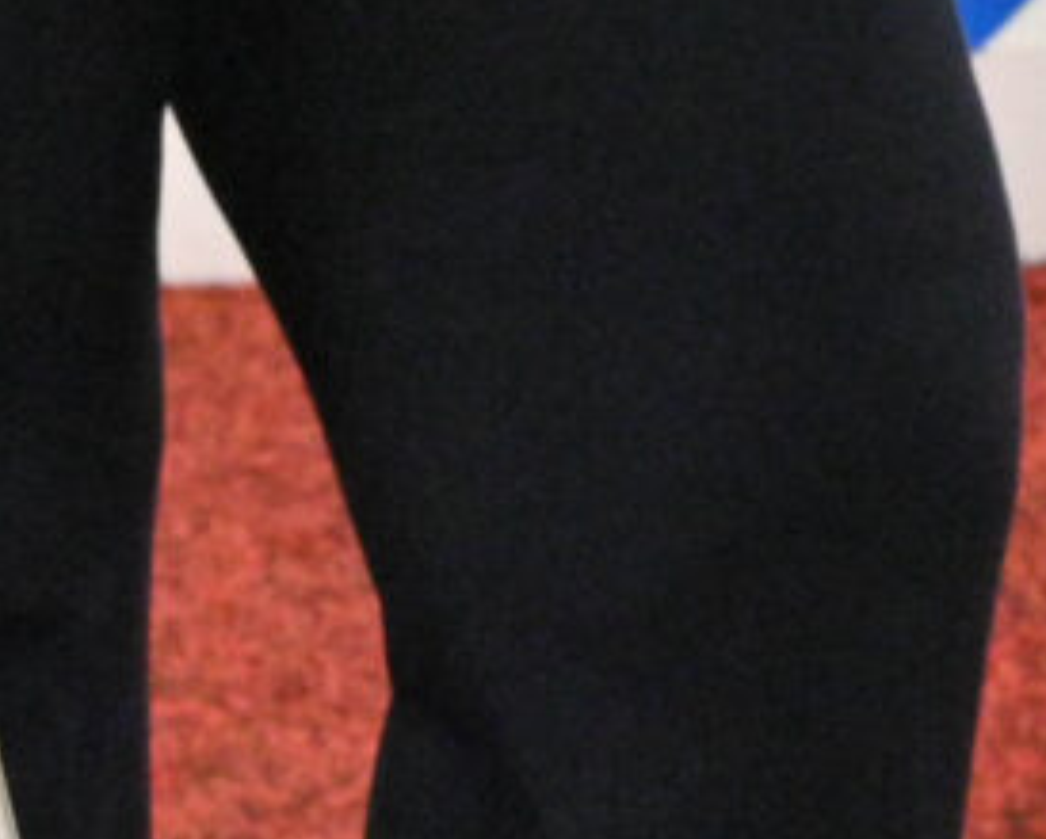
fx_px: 11936
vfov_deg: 3.9
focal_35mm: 385
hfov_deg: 5.0
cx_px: 1798
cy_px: -2046
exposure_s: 1/200
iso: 5000
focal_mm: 44
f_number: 5.6
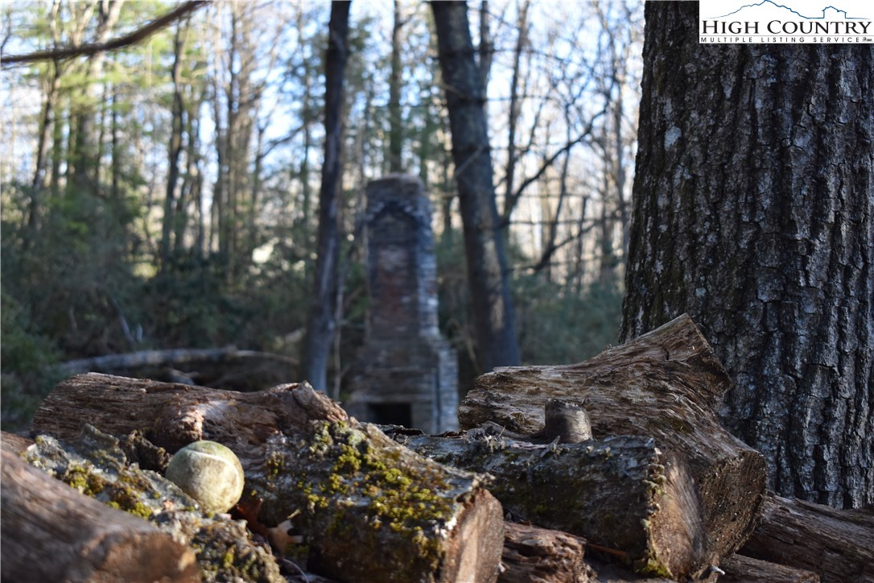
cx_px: 437
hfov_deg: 33.4
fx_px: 1457
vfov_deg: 22.6
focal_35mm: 60
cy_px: 292
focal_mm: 40
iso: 720
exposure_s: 1/250
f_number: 5
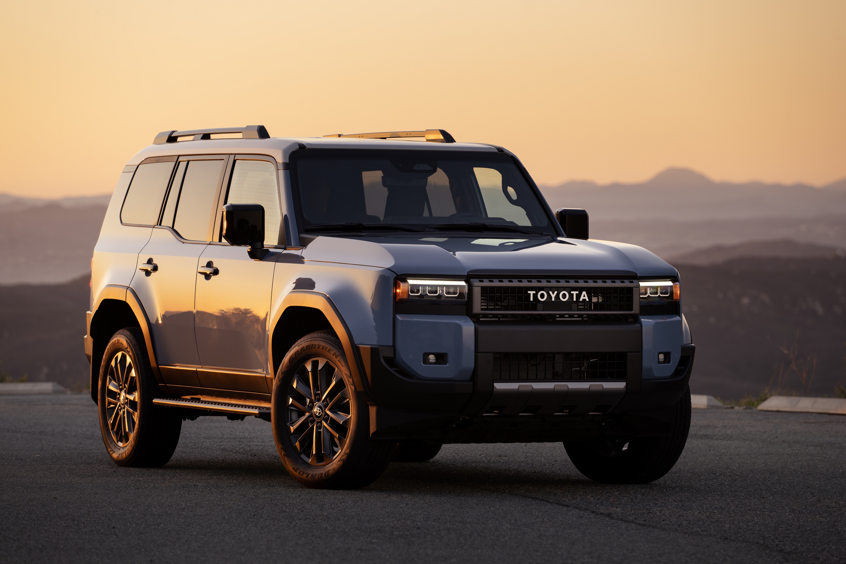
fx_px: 3759
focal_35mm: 160
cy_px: 282
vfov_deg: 8.6
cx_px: 423
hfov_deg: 12.8
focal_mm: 160
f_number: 5.6
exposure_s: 1/30
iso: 160
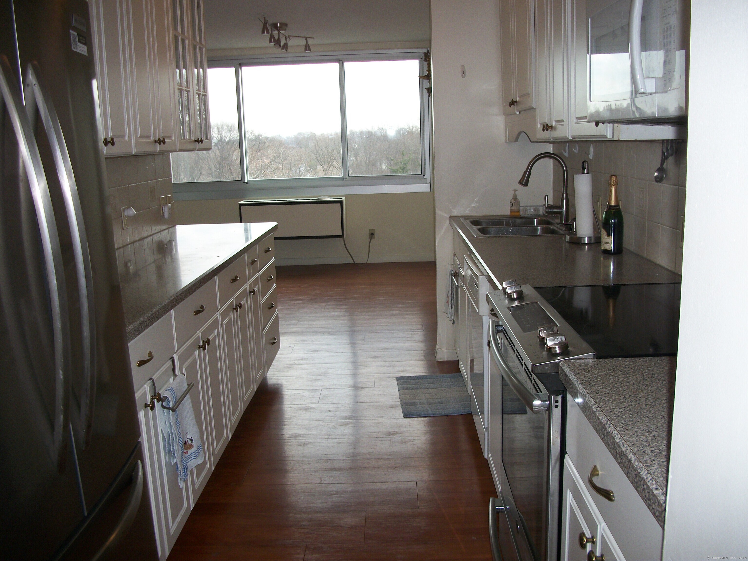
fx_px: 691
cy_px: 280
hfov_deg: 56.8
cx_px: 374
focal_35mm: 32
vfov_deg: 44.2
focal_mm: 5.7
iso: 80
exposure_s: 1/125
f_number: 2.9
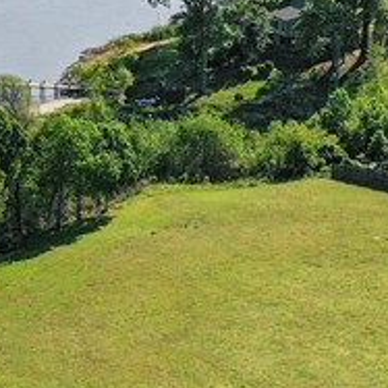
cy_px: -22
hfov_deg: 12.6
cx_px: 37
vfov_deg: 12.5
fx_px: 1750
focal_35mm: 138
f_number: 4.5
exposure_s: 1/120
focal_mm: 10.26
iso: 100
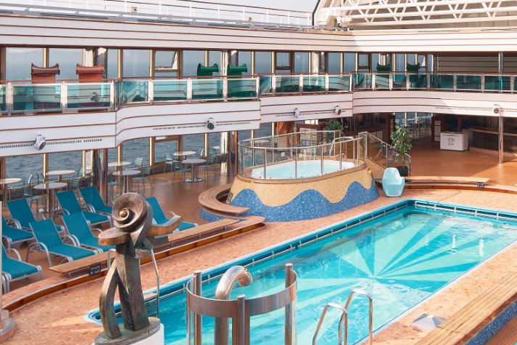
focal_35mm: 43
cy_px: 189
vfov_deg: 31.2
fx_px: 617
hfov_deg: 43.4
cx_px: 409
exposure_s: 1/50
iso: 100
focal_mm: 17
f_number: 11
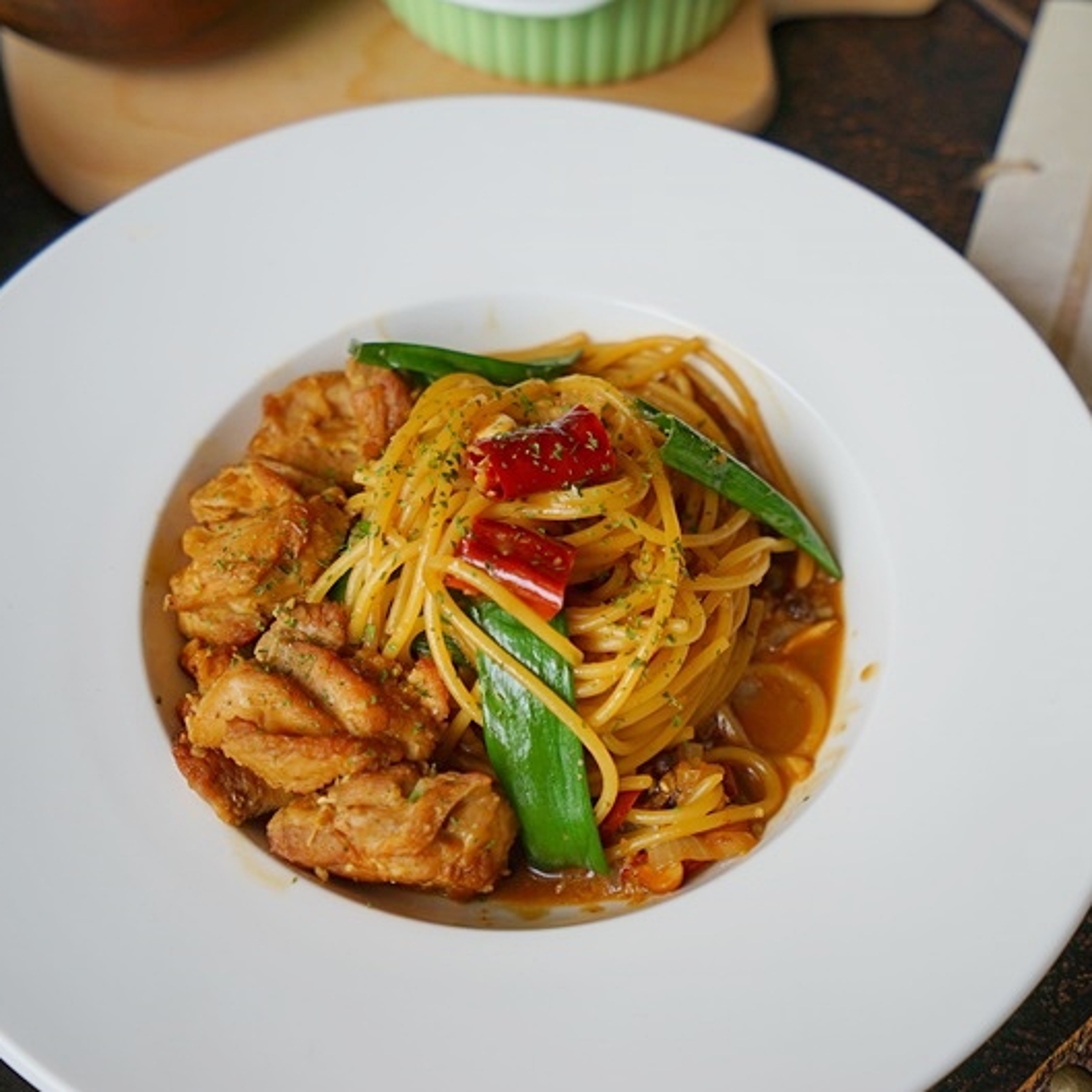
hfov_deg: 37.3
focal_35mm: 45
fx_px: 1606
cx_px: 698
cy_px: 548
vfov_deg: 37.6
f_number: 4
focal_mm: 35
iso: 100
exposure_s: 1/125
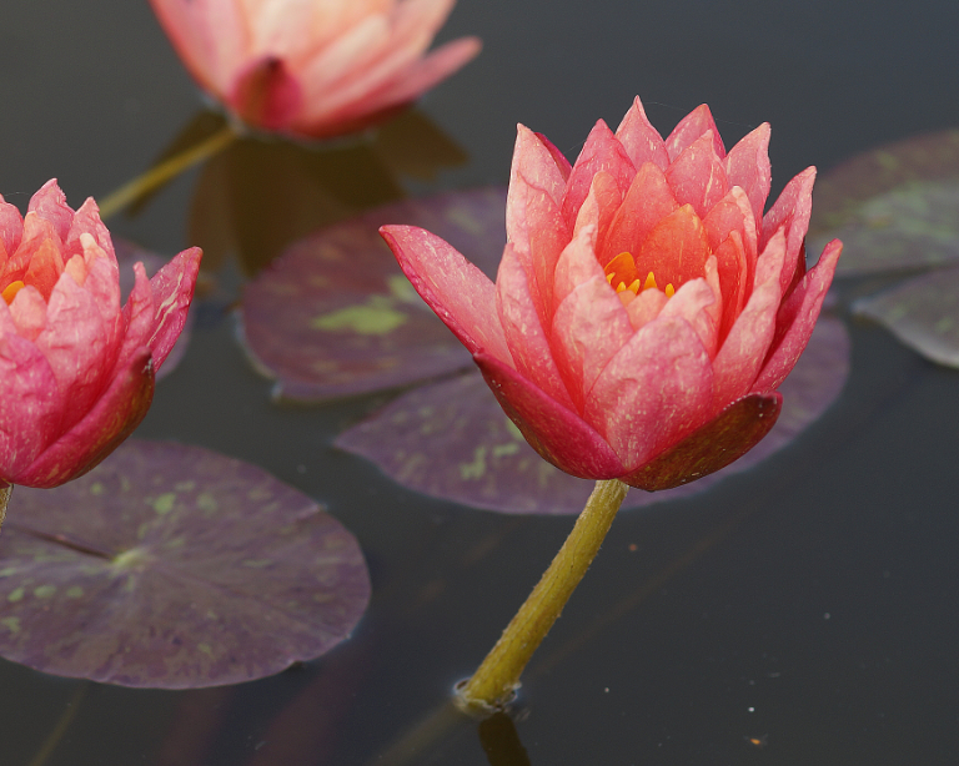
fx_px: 6243
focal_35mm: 220
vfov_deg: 7.0
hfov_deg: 8.8
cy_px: 377
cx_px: 308
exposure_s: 1/200
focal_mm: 100
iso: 100
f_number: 4.5
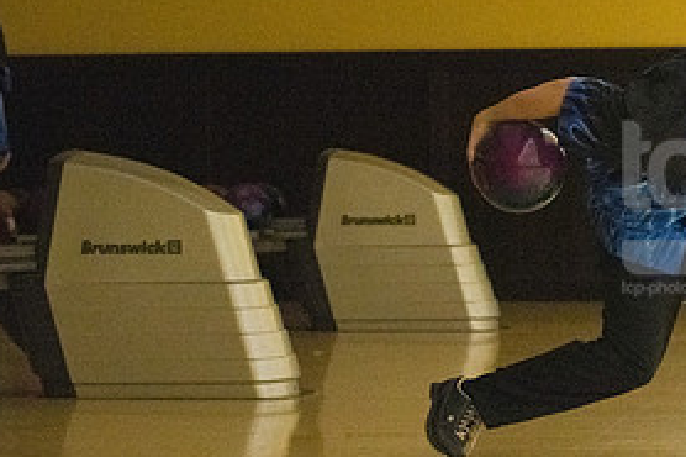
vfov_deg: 8.4
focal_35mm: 163
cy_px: 209
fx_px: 3104
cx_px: 698
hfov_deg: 12.5
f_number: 4.5
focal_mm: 78
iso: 10000
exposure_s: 1/1000
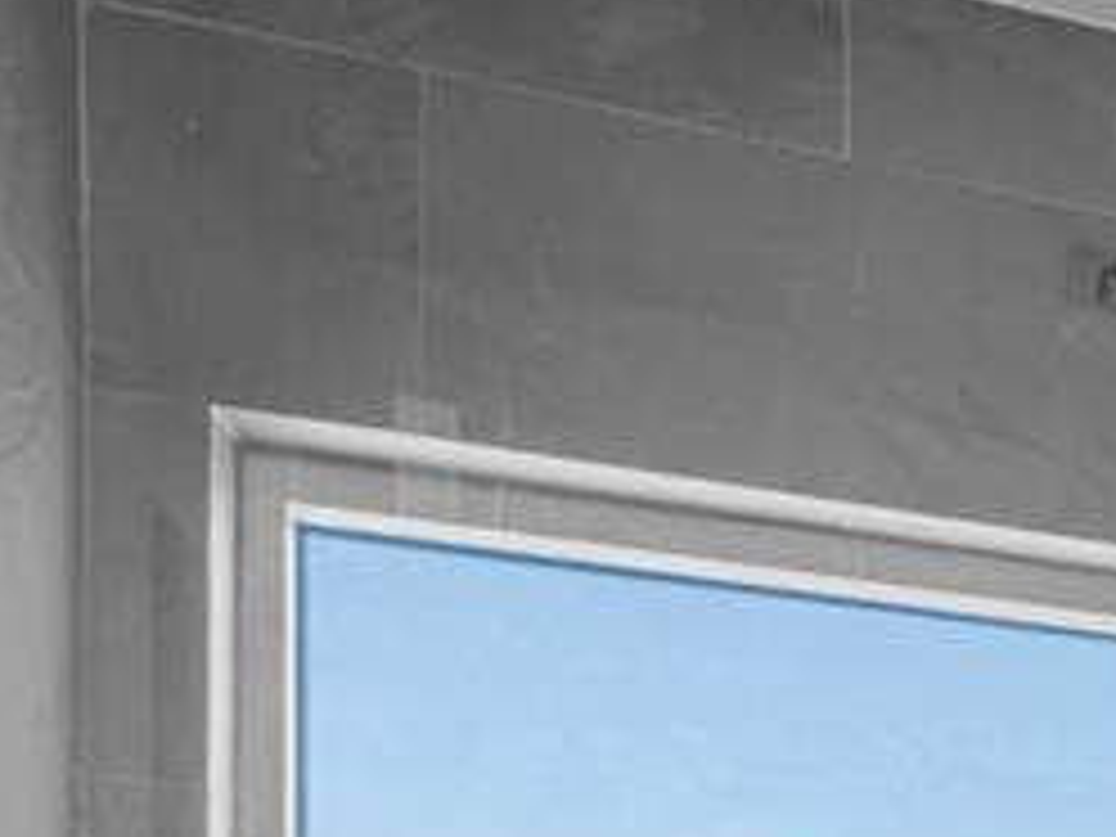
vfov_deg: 15.1
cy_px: 1426
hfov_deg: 13.2
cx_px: 2974
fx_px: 2805
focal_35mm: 87
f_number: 8
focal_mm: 14
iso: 250
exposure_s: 1/8
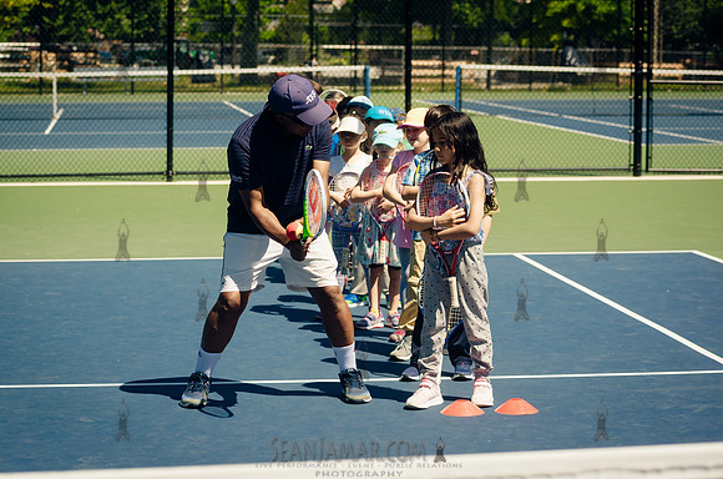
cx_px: 326
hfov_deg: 20.1
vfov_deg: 13.4
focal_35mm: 102
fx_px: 2044
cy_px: 217
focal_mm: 92
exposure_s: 1/1250
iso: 200
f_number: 5
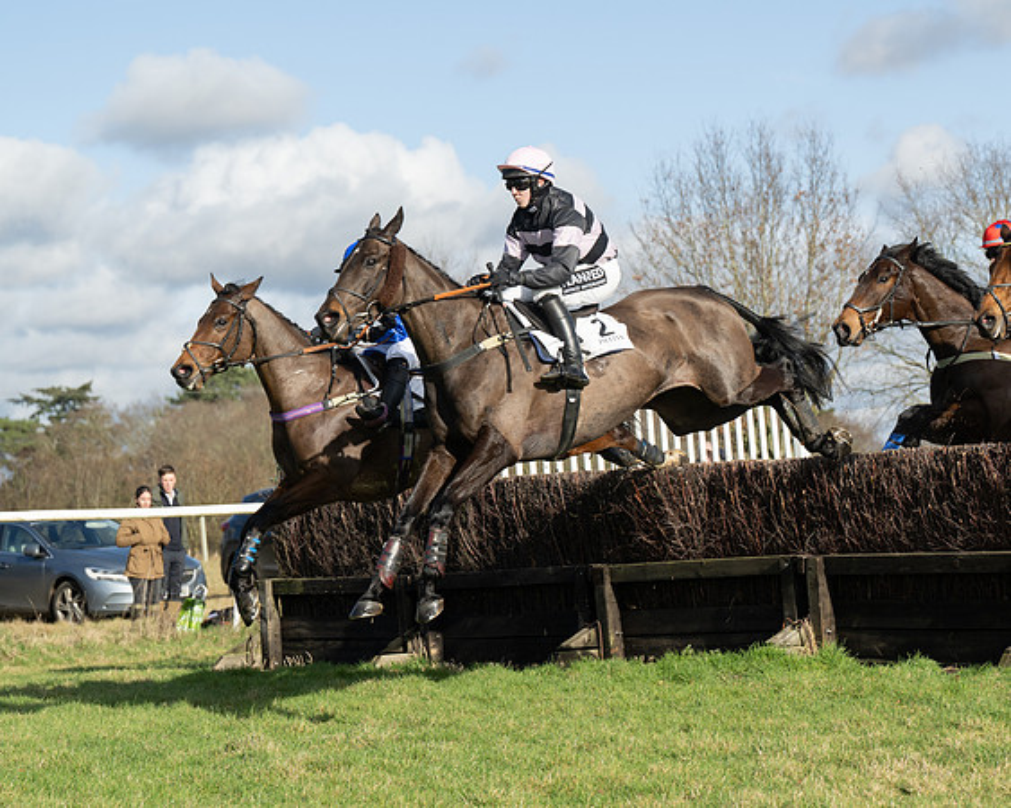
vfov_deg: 15.1
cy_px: 369
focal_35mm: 102
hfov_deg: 18.8
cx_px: 627
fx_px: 3048
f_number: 4
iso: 100
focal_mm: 70
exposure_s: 1/2000
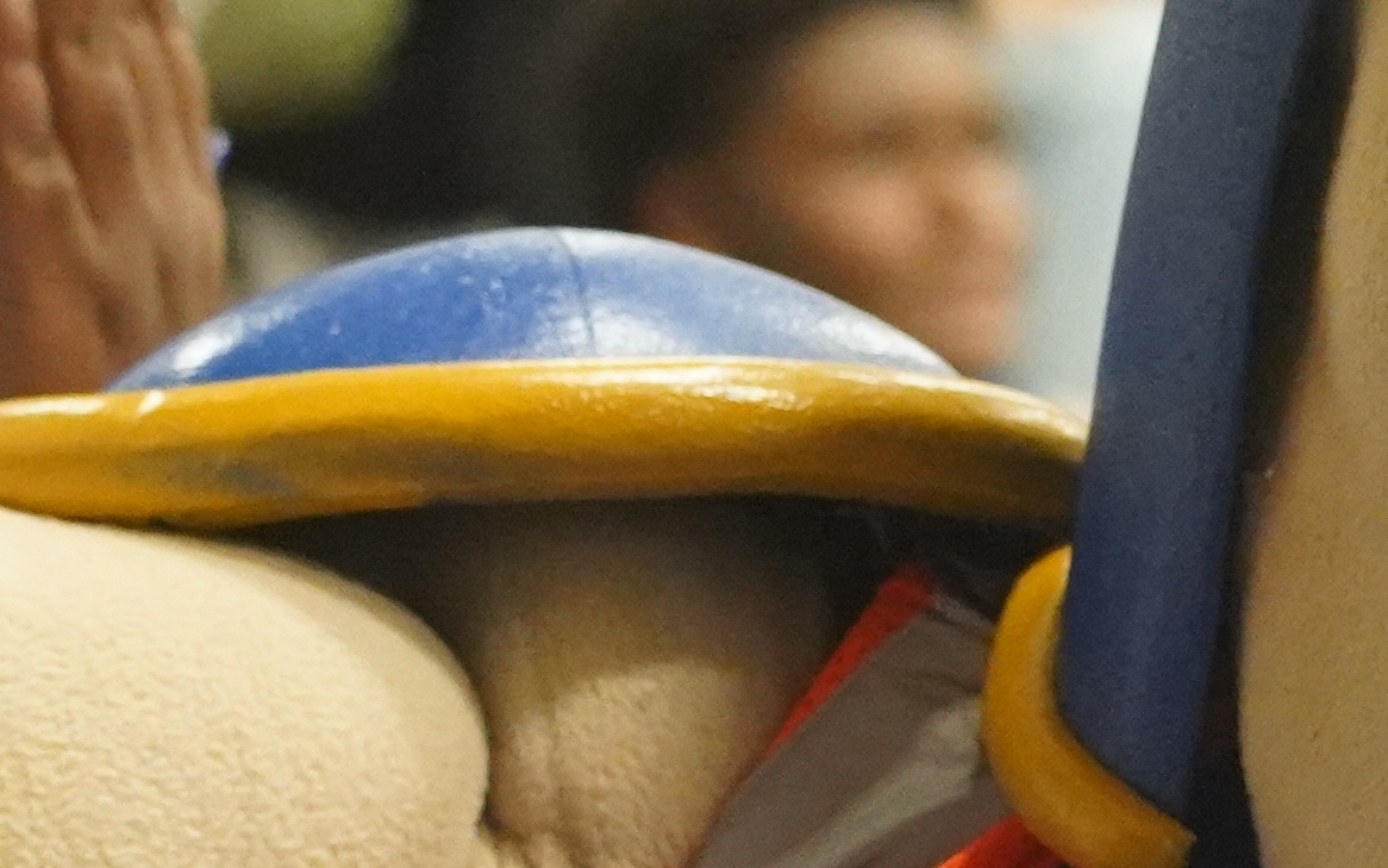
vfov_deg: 3.6
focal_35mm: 367
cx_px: 2162
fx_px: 13884
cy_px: 870
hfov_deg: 5.7
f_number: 4.5
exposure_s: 1/500
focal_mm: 70
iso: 8000
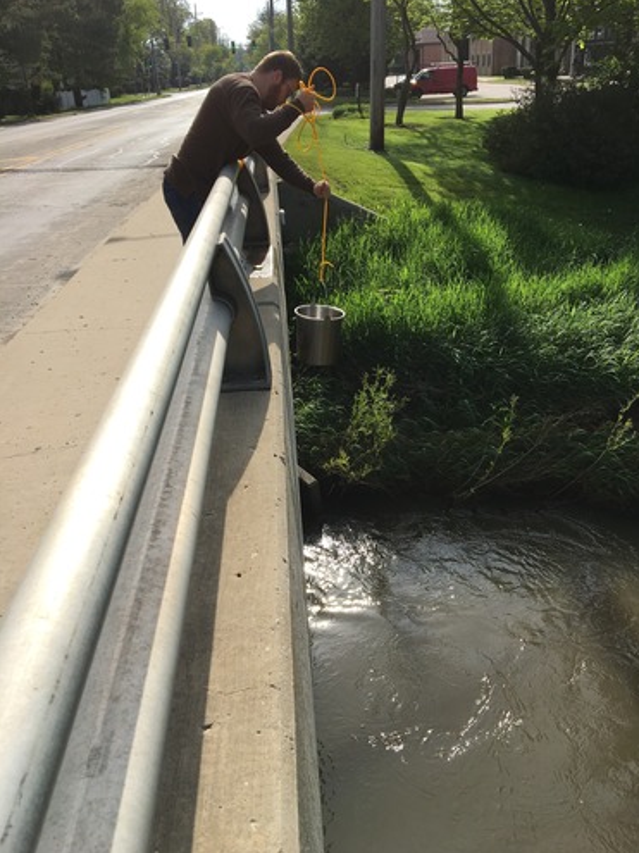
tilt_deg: -25.0
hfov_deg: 46.8
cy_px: 426
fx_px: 739
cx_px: 329
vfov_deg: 60.0
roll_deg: +2.4
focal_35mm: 30
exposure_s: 1/1672
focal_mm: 4.15
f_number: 2.2
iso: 25
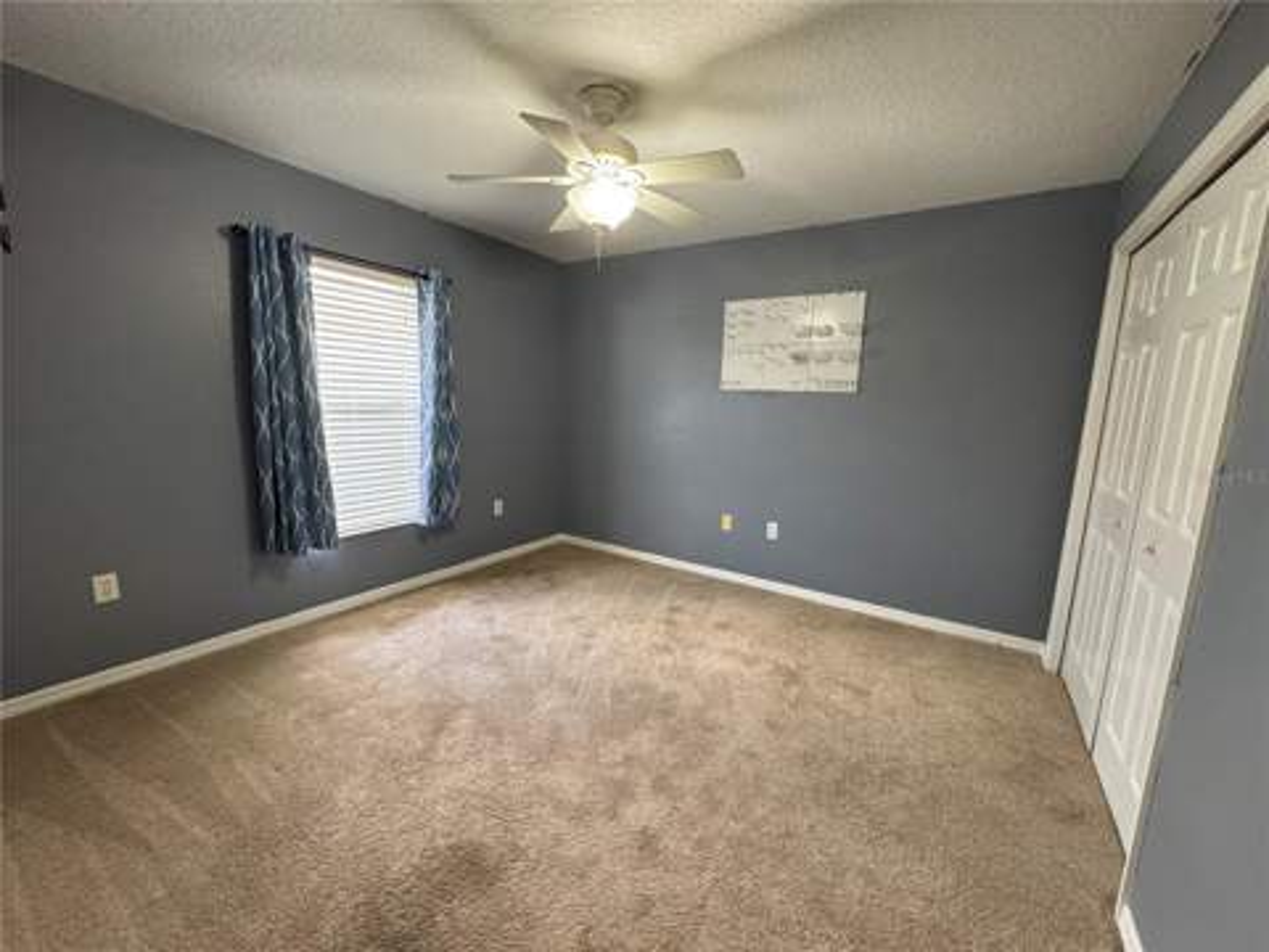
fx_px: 513
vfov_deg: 85.7
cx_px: 634
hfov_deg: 102.1
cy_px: 476
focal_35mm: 14
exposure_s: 1/60
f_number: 2.2
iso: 250
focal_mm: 2.22
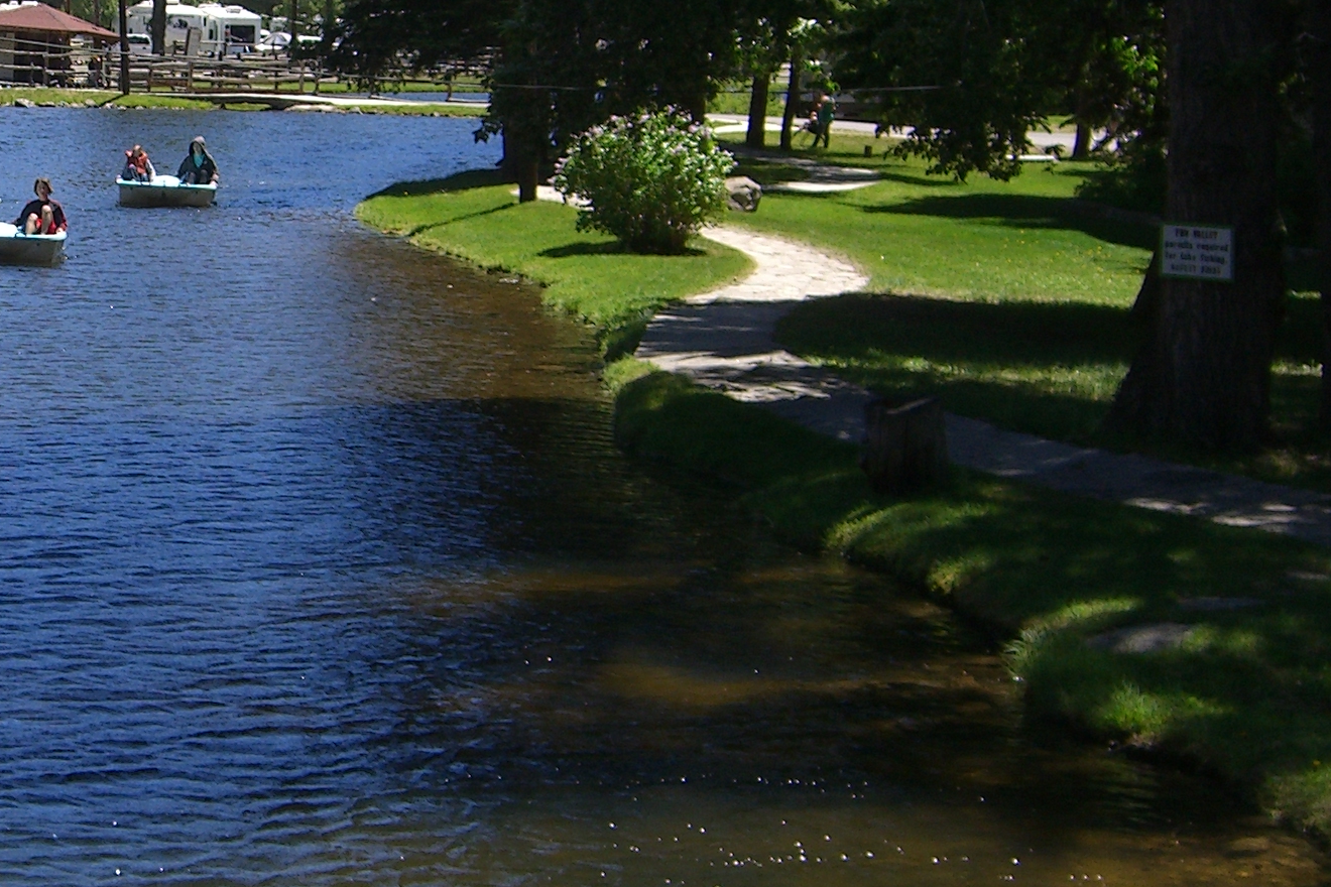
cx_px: 47
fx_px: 3401
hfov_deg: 21.5
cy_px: 310
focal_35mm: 92
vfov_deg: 14.8
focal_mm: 7.9
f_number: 4
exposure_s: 1/400
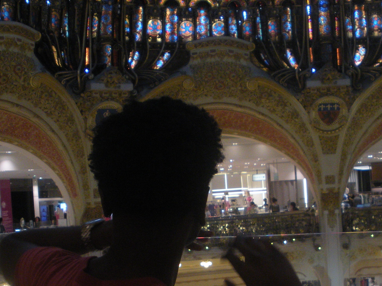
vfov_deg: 21.6
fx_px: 739
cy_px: 237
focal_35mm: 67
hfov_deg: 28.8
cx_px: 250
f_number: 3.5
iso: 183
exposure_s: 1/69.2
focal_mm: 6.3
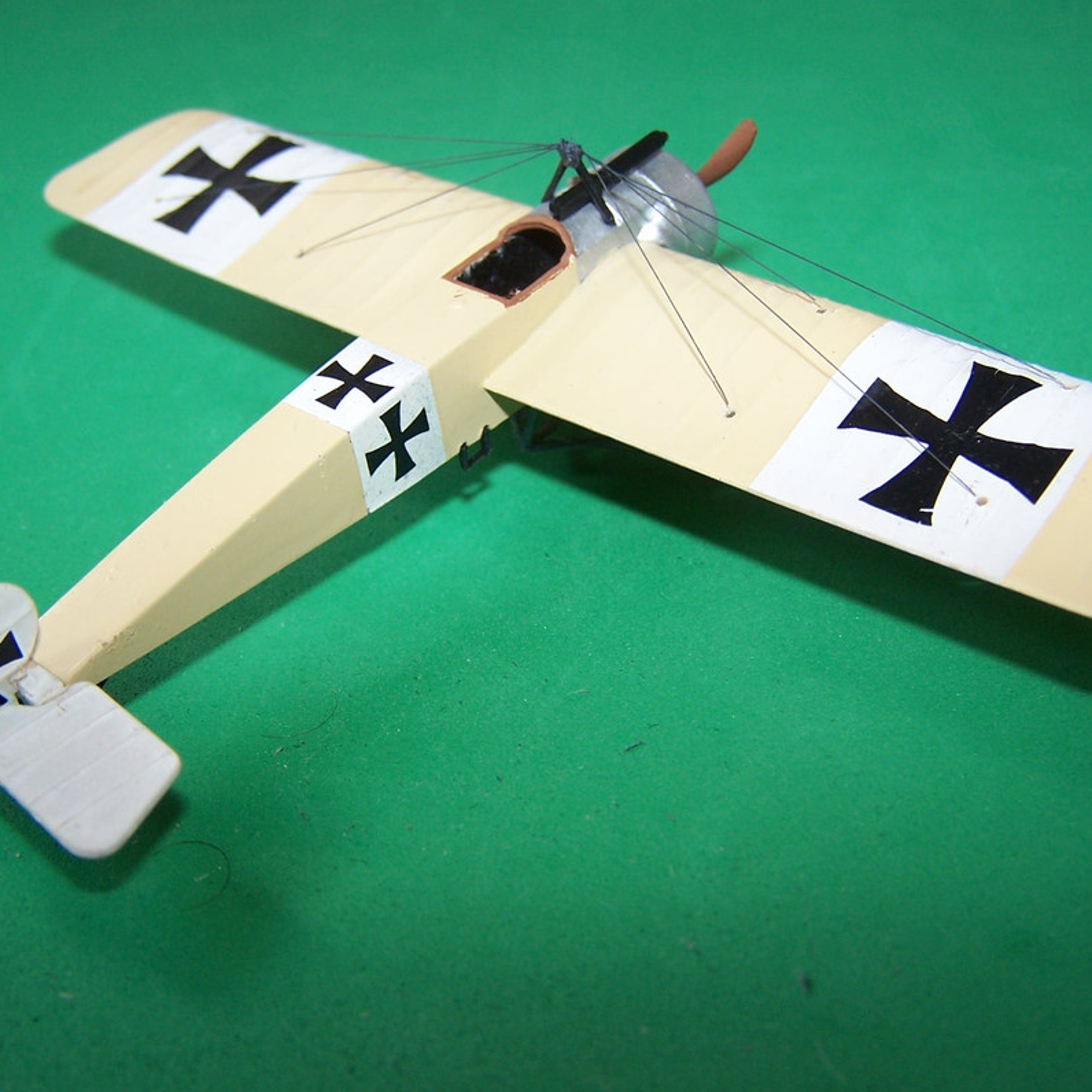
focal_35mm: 45
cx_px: 526
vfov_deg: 37.6
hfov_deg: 37.5
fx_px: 1606
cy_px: 546
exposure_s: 1/60
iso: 80
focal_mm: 6.3
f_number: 2.8
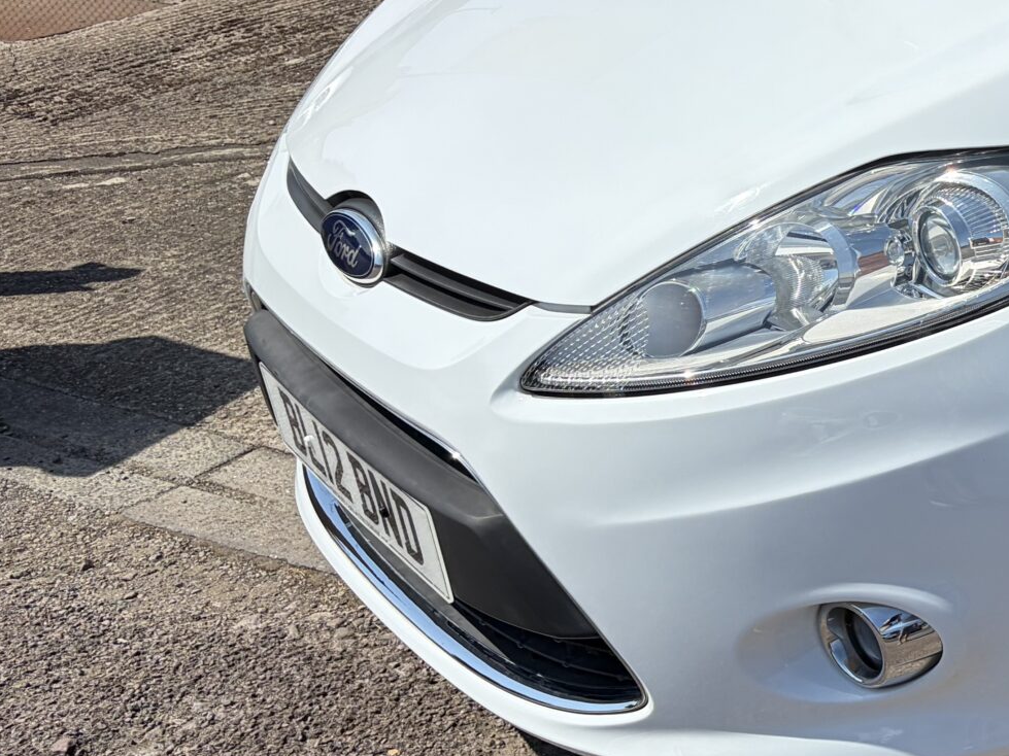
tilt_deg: -19.8
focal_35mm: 68
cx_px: 1267
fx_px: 1982
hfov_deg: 25.2
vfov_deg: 21.5
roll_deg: +0.5
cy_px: 214
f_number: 1.6
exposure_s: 1/5348
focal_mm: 5.96
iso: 50
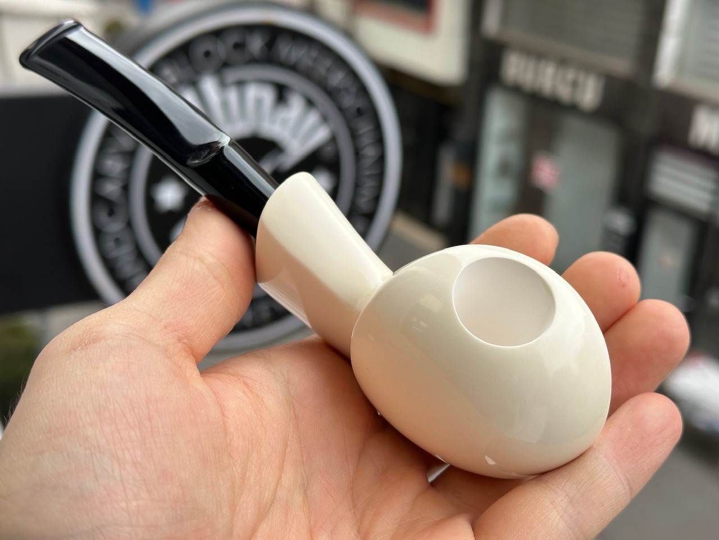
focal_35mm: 48
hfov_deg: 39.7
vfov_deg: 30.3
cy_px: 270
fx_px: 997
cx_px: 360
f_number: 1.78
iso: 64
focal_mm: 6.86
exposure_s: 1/619
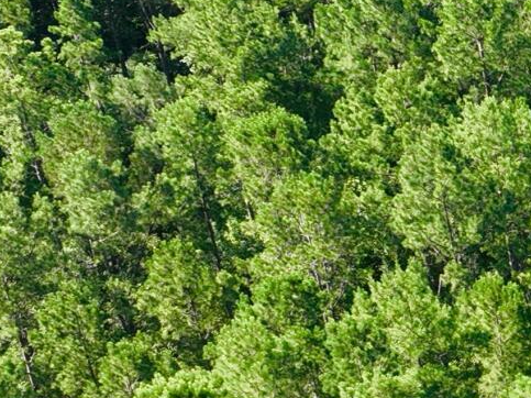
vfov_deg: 9.9
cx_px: 1042
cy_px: 429
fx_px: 2285
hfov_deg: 11.9
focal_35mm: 149
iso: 100
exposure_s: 1/500
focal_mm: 12.29
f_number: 2.8
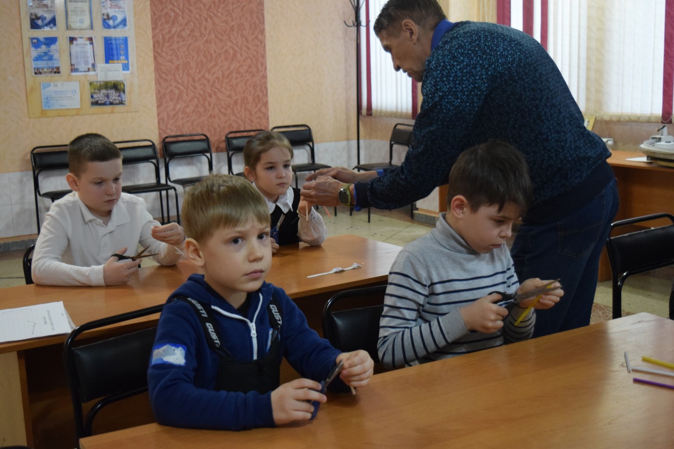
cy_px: 224
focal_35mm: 46
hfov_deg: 42.3
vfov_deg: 28.9
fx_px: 870
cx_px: 337
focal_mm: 31
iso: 2500
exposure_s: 1/60
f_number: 4.2
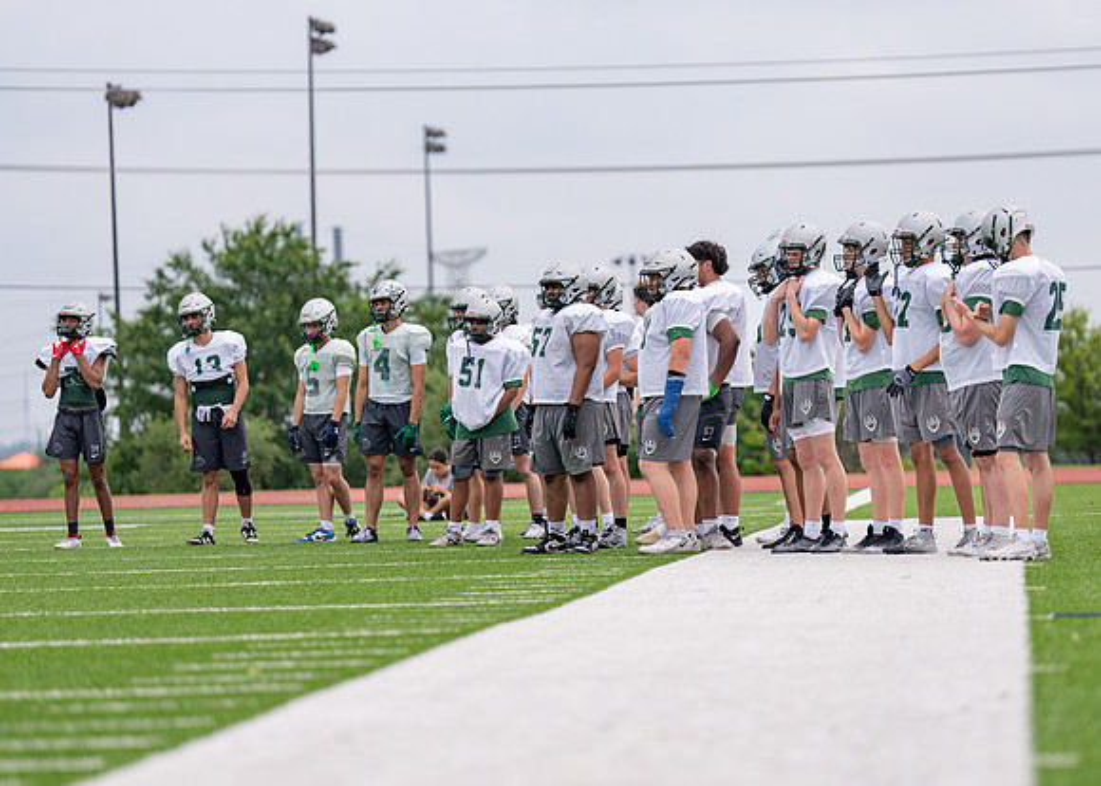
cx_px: 651
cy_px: 372
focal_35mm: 193
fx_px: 6037
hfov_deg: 10.4
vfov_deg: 7.4
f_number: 2.8
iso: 200
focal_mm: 154
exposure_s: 1/3200
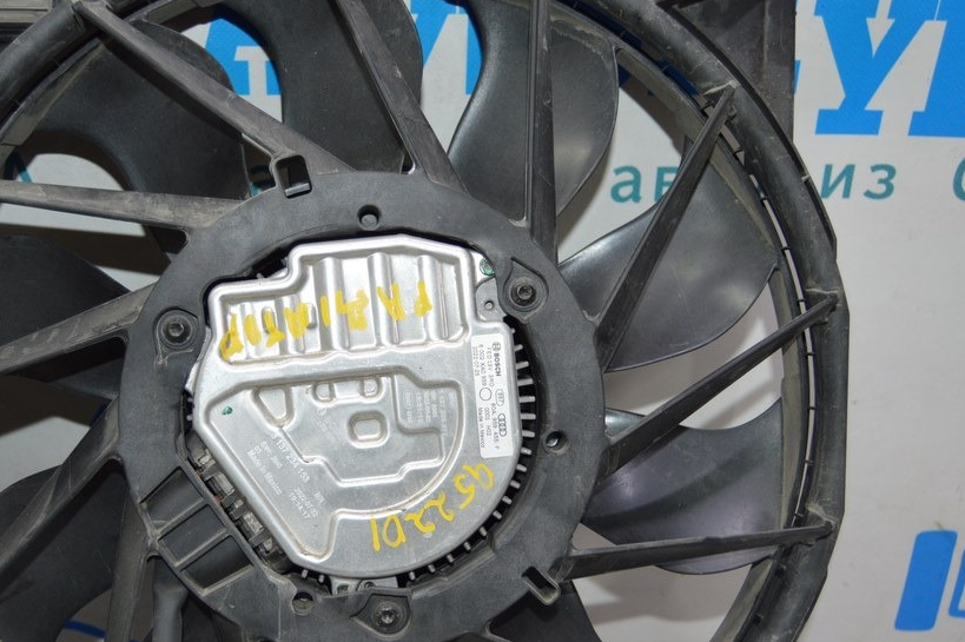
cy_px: 378
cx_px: 404
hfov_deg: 43.5
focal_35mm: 45
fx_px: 1205
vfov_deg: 29.8
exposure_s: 1/60
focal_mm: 24
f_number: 3.8
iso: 560
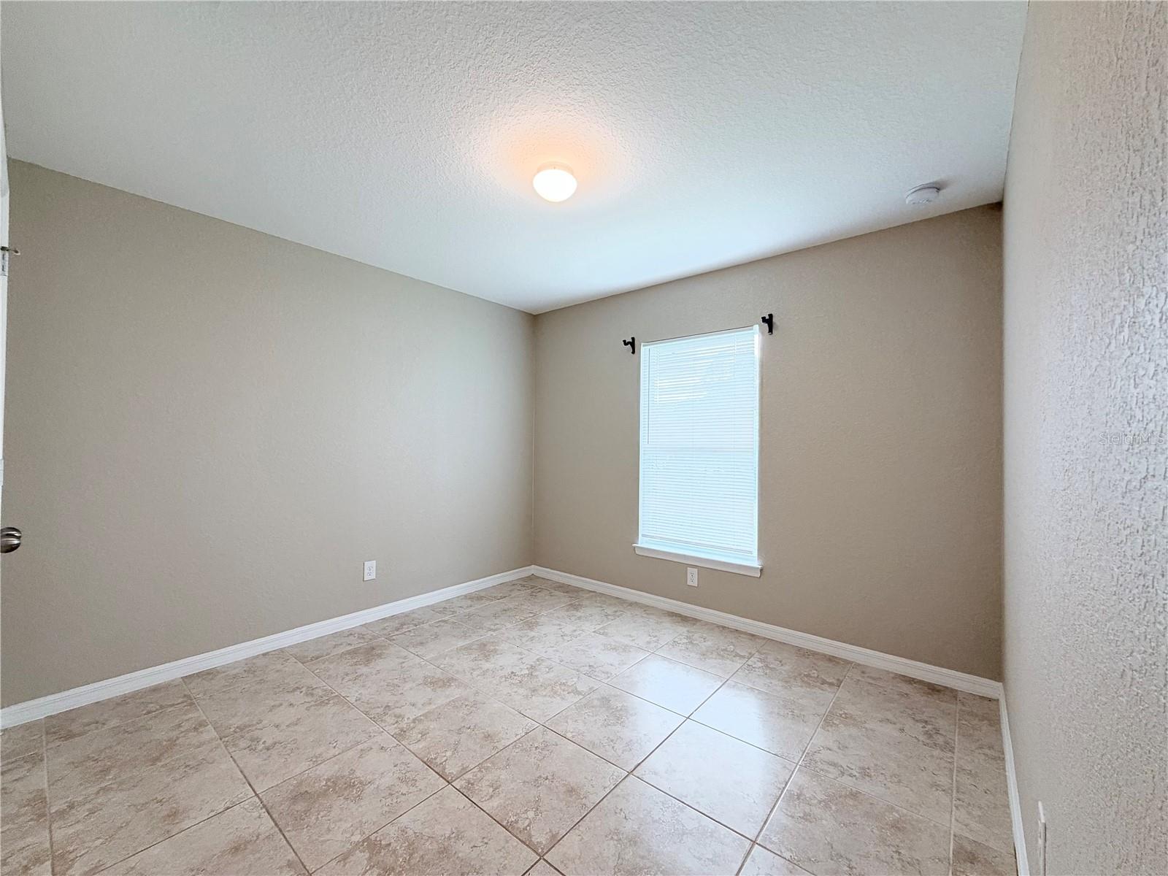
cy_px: 438
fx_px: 472
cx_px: 584
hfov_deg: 102.1
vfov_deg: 85.7
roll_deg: -0.5
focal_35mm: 14
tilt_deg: +0.7
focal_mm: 2.22
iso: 250
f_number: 2.2
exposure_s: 1/60
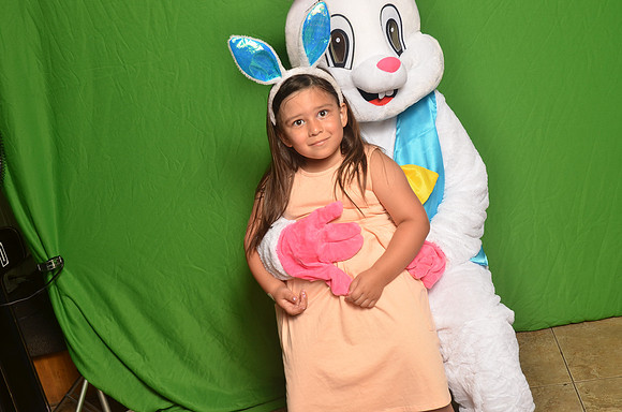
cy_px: 206
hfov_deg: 45.0
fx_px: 750
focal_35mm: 44
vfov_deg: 30.7
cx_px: 311
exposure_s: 1/60
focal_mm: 29
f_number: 6.3
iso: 200
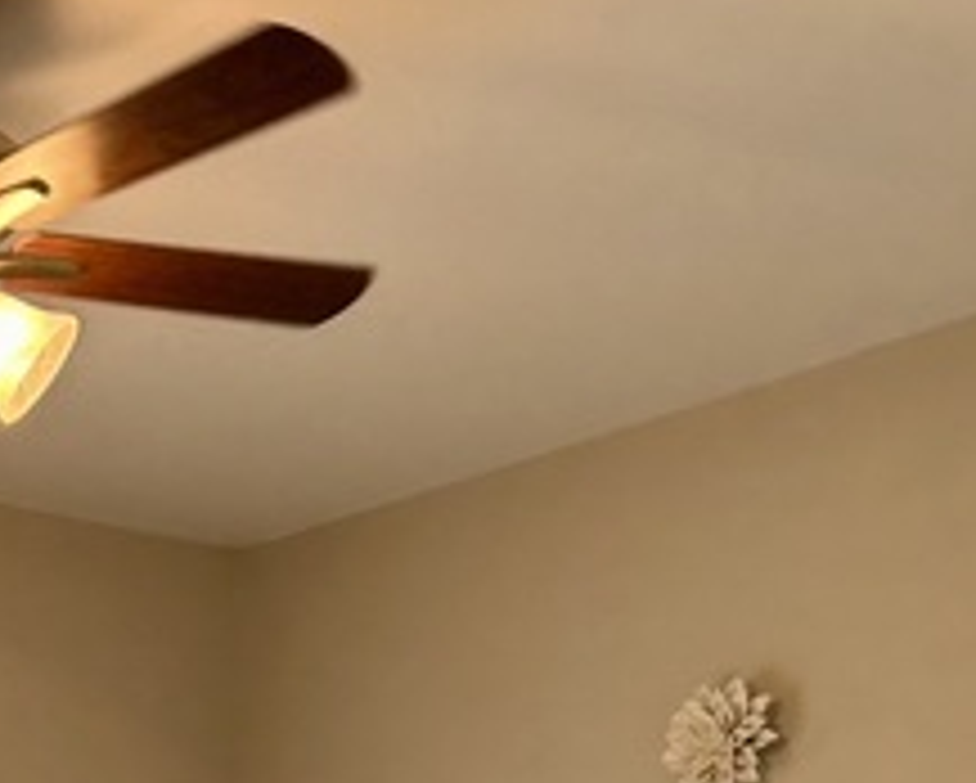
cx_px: -425
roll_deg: +0.1
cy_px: 1066
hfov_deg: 21.2
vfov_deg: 18.1
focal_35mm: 78
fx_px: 2255
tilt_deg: +3.2
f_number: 1.5
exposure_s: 1/120
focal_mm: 5.7
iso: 50
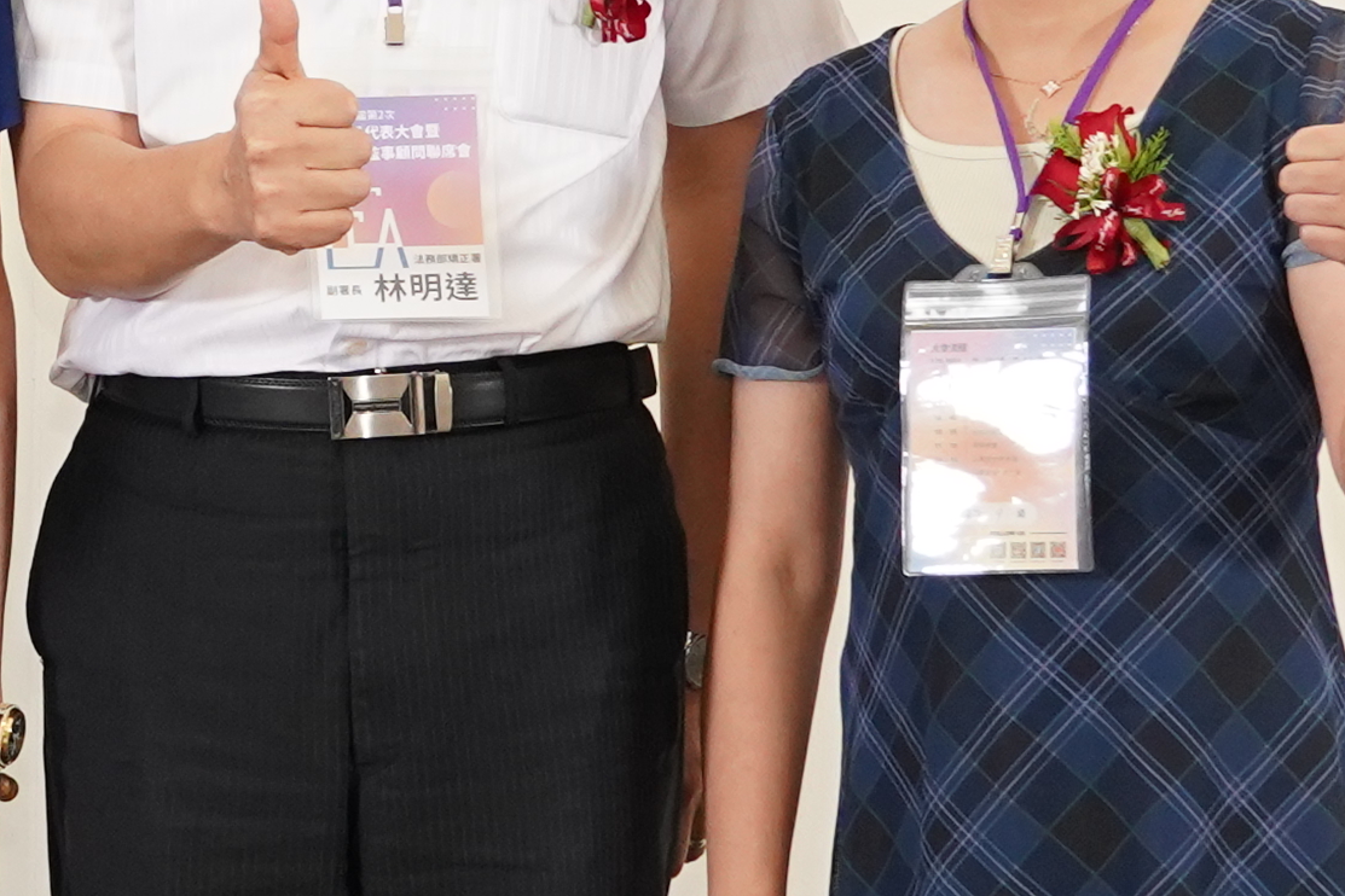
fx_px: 8256
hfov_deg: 9.1
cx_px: -443
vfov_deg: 6.2
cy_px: 325
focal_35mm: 221
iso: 2500
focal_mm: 41
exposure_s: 1/250
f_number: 4
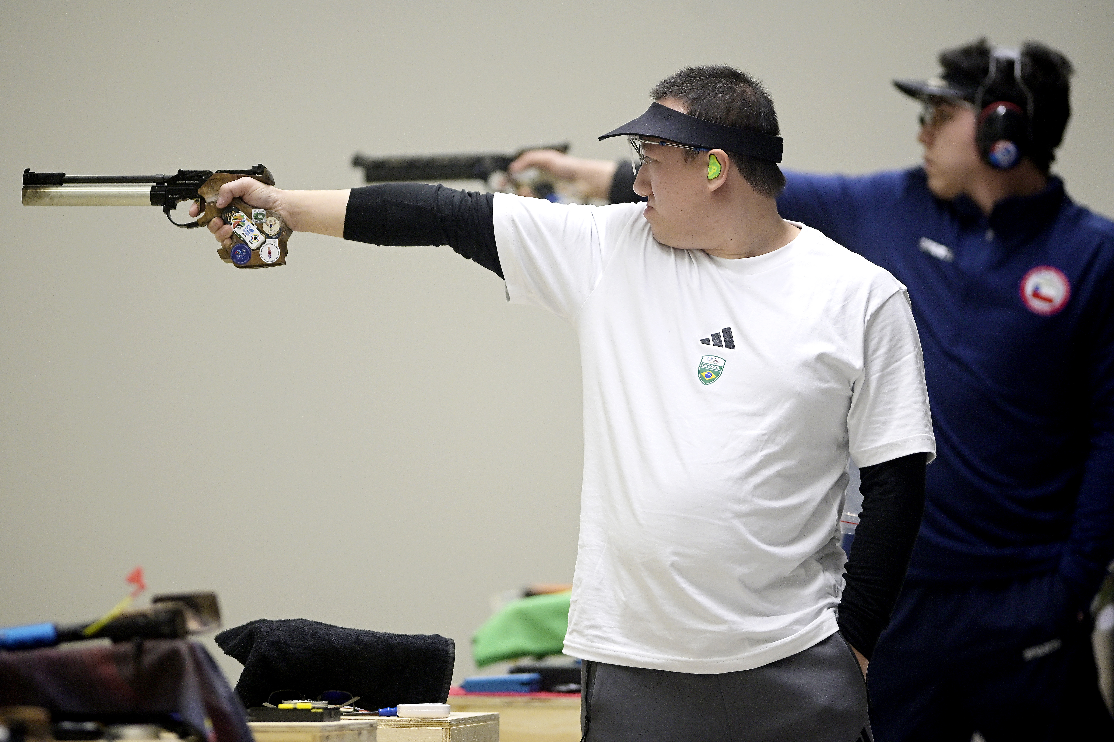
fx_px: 9282
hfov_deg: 6.9
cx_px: 557
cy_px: 371
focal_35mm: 300
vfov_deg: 4.6
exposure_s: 1/1000
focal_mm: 300
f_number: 2.8
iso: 1600
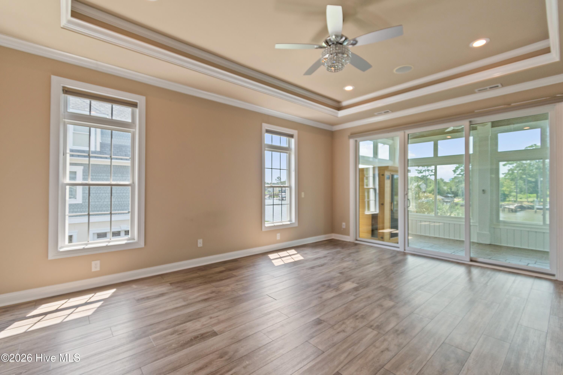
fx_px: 235
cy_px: 188
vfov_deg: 77.3
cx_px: 282
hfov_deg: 100.4
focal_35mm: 15
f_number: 4.5
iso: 100
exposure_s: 1/40
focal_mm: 10
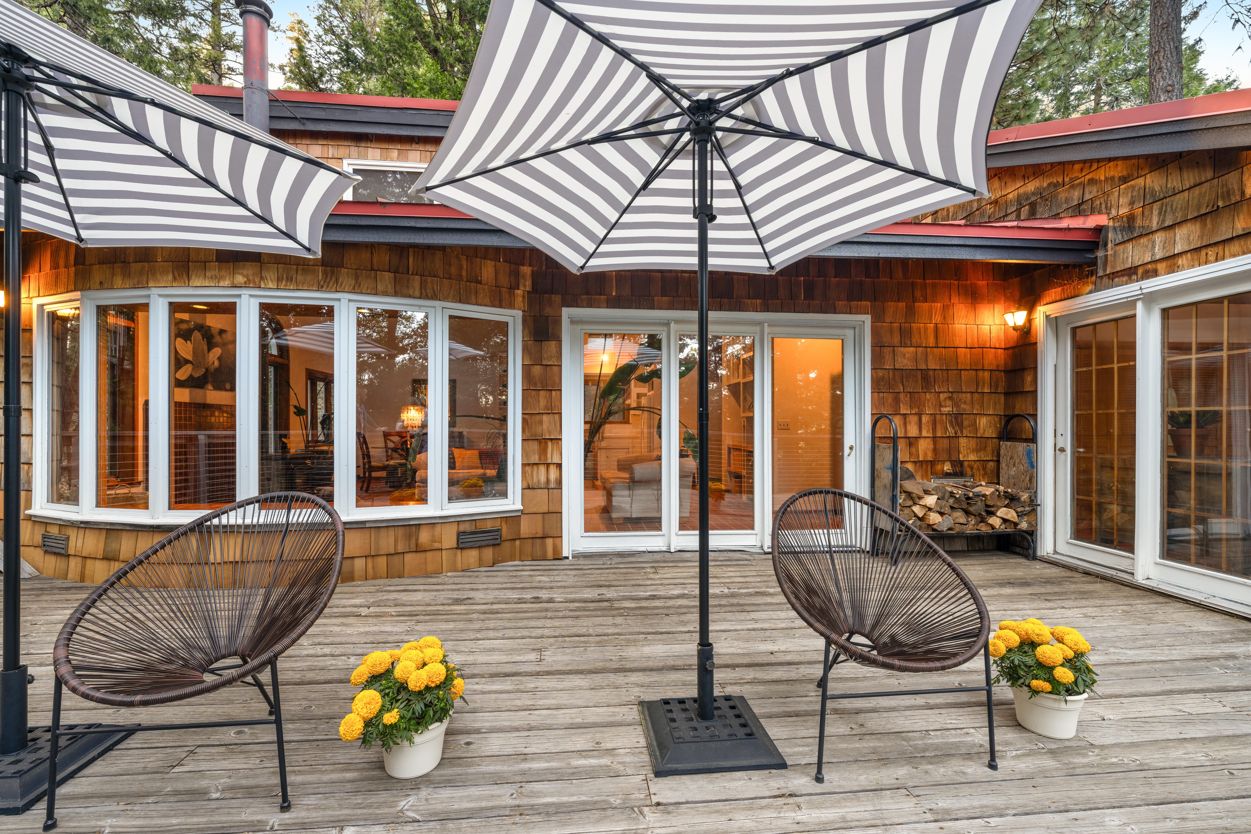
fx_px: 521
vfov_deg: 77.3
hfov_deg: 100.4
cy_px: 417
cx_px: 626
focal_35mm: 15
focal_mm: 15
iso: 320
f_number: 7.1
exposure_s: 1/2.5
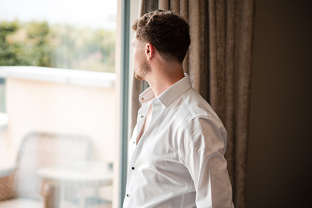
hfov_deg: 24.8
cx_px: 156
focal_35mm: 82
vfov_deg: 16.7
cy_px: 104
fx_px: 711
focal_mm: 55
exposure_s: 1/500
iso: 160
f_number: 1.8
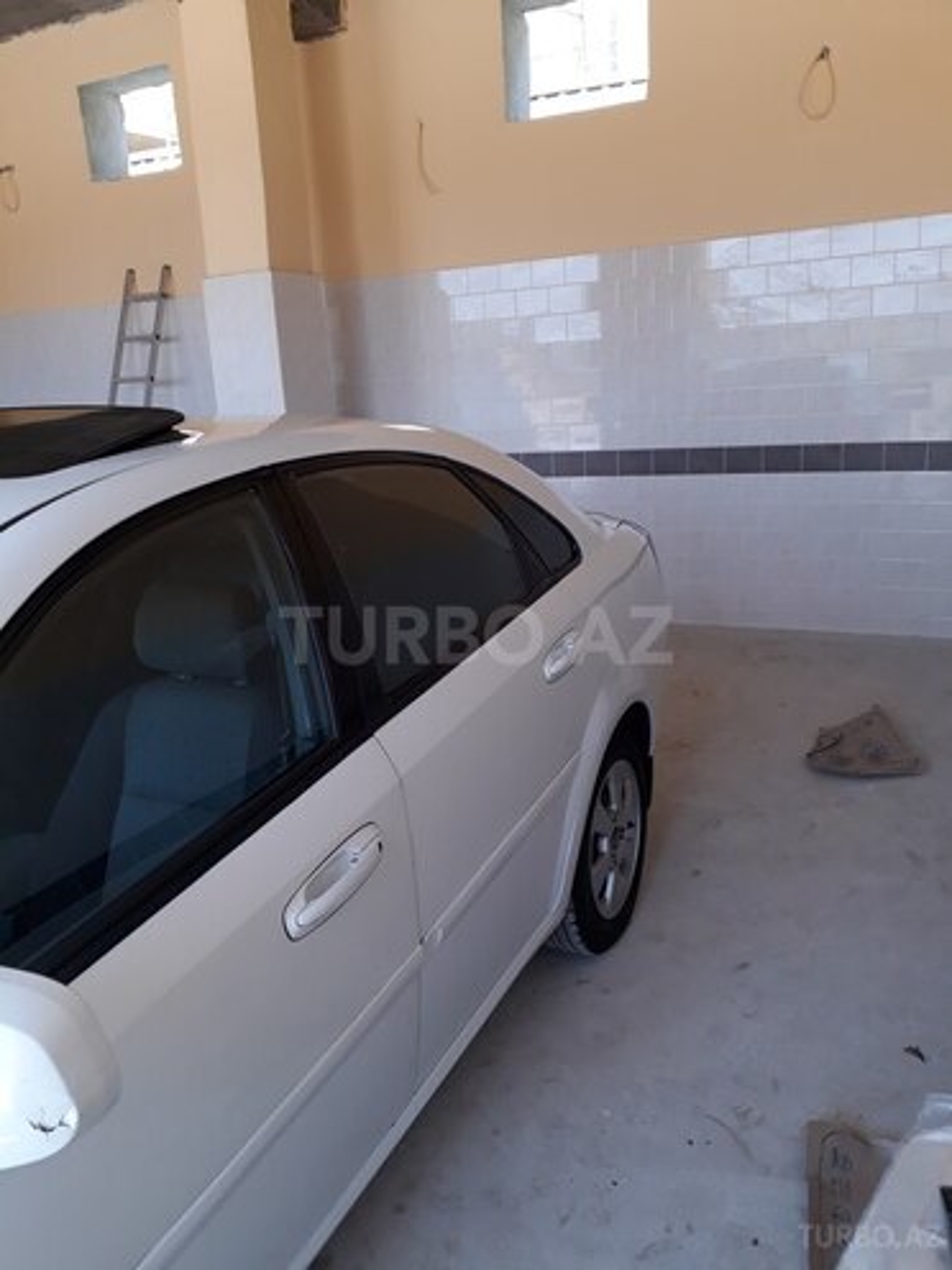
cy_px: 635
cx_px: 476
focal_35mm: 27
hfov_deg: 51.4
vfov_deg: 65.3
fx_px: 990
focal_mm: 3.6
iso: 40
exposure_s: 1/152
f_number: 1.9
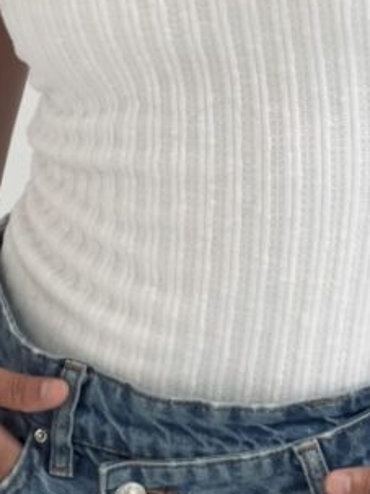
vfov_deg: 7.5
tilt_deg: -6.6
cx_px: 269
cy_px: -228
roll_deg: +1.0
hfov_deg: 5.7
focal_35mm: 260
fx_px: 3708
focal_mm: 9
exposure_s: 1/99
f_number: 2.8
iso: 100
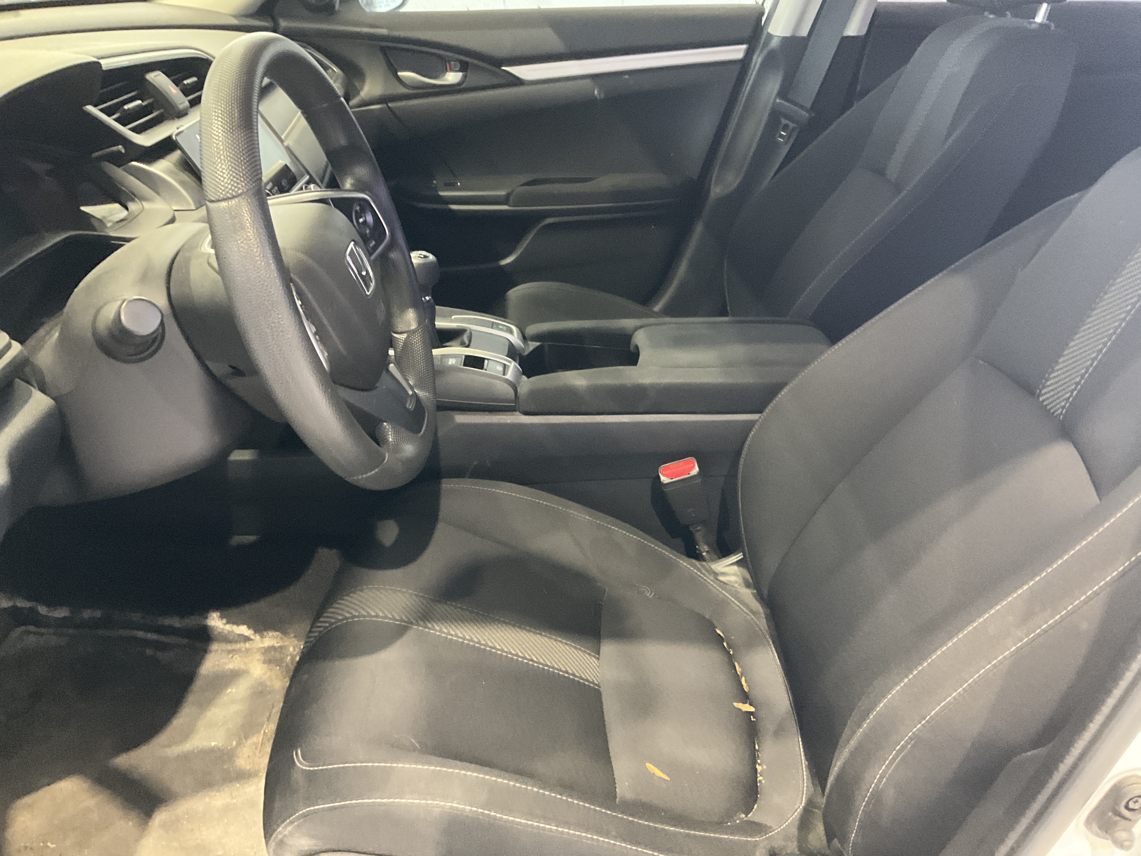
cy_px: 428
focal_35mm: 29
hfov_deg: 61.7
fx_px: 956
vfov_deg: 48.2
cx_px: 570
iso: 400
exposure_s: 1/30
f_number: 1.8
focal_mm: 3
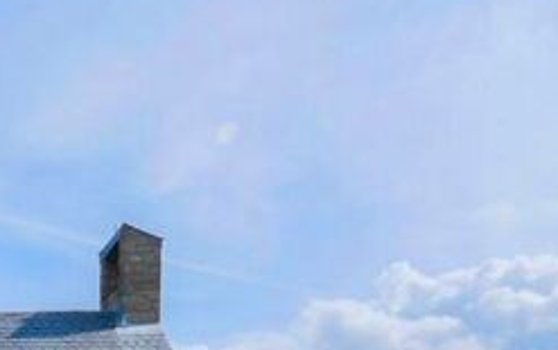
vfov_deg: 24.1
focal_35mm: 42
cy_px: 525
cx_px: -158
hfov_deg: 34.3
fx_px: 639
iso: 200
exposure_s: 1/400
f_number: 7.1
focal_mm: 7
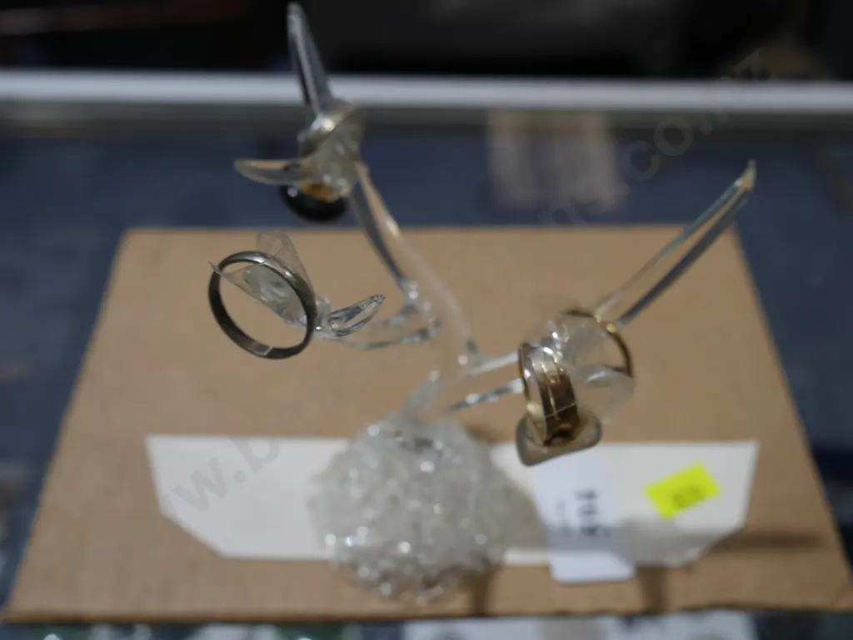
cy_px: 320
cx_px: 426
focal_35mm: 40
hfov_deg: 46.8
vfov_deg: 36.0
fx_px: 986
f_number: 4.5
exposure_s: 1/100
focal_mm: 20
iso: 200
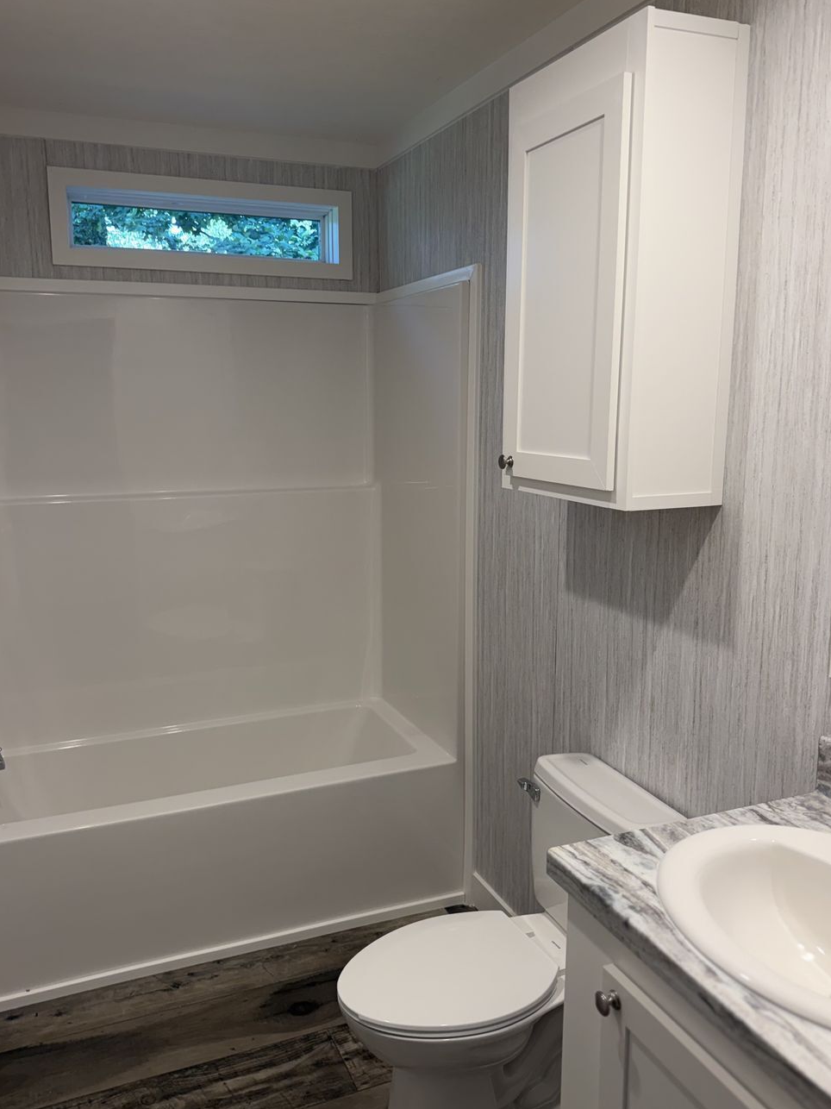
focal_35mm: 28
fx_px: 897
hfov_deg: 49.7
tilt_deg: -9.8
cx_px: 400
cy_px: 560
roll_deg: +1.9
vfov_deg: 63.5
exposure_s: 1/120
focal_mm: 6.76
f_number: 1.78
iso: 80
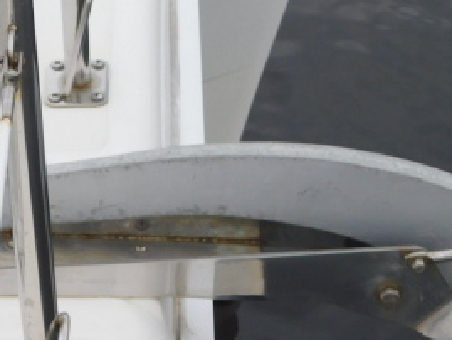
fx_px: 1555
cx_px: 281
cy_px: 332
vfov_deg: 12.3
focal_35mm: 119
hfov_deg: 16.5
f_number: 3.6
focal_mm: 7.1
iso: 125
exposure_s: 1/320
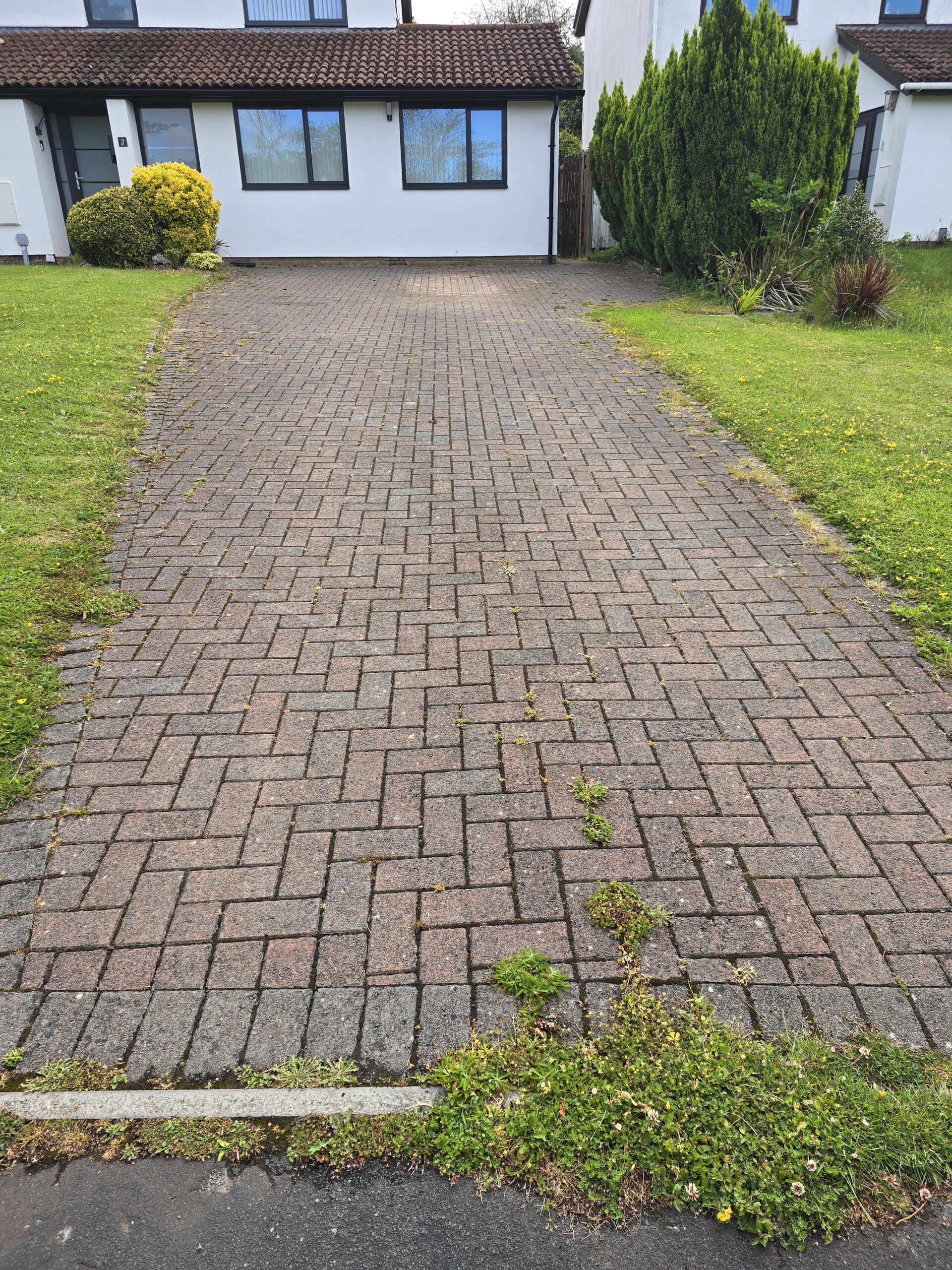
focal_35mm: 23
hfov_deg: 58.9
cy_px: 635
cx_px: 476
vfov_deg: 73.9
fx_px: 843
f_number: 1.7
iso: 12
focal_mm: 6.3
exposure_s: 1/220
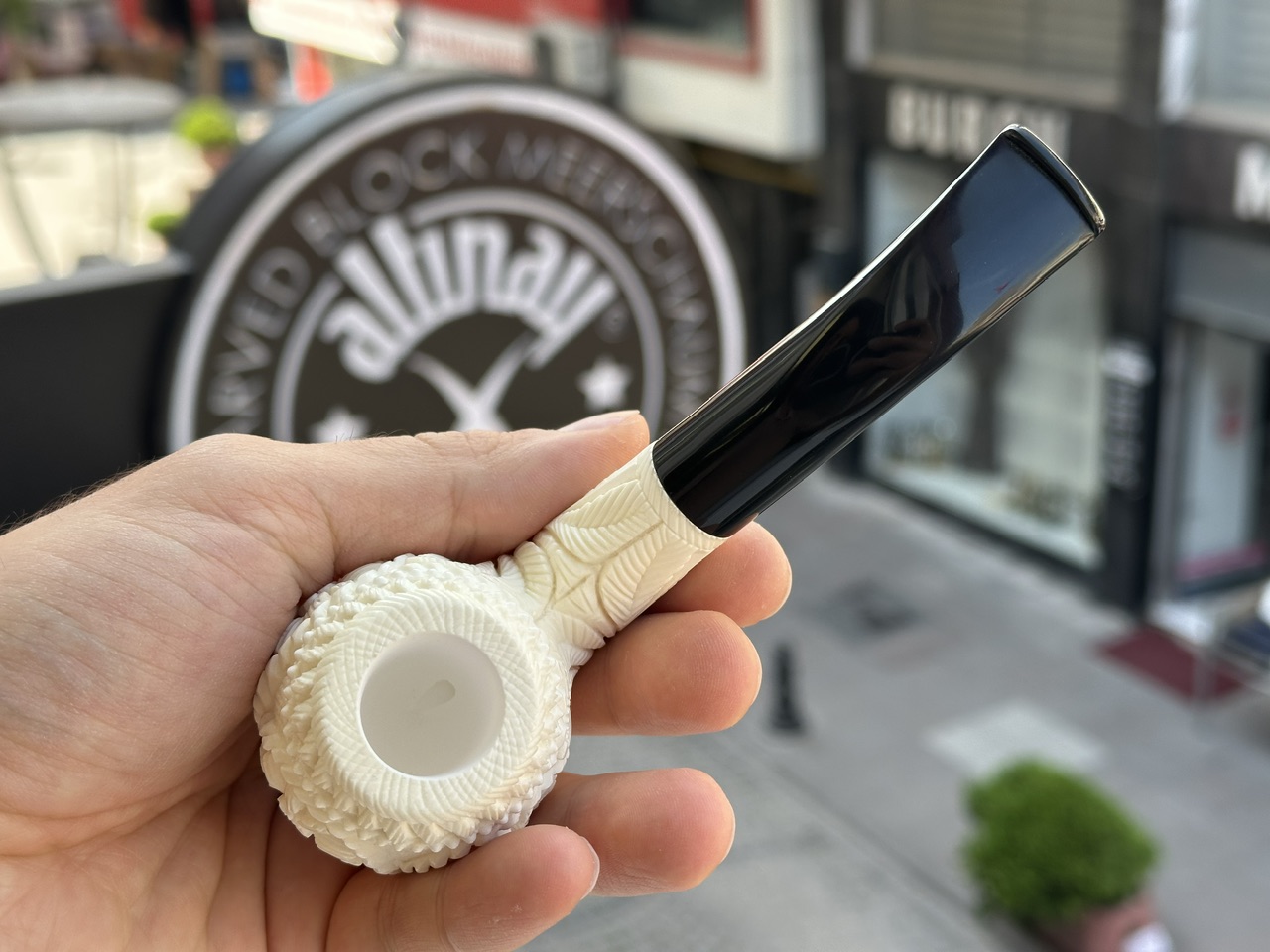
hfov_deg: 39.7
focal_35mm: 48
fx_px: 1761
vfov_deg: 30.3
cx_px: 635
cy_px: 476
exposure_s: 1/546
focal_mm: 6.86
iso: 64
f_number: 1.78
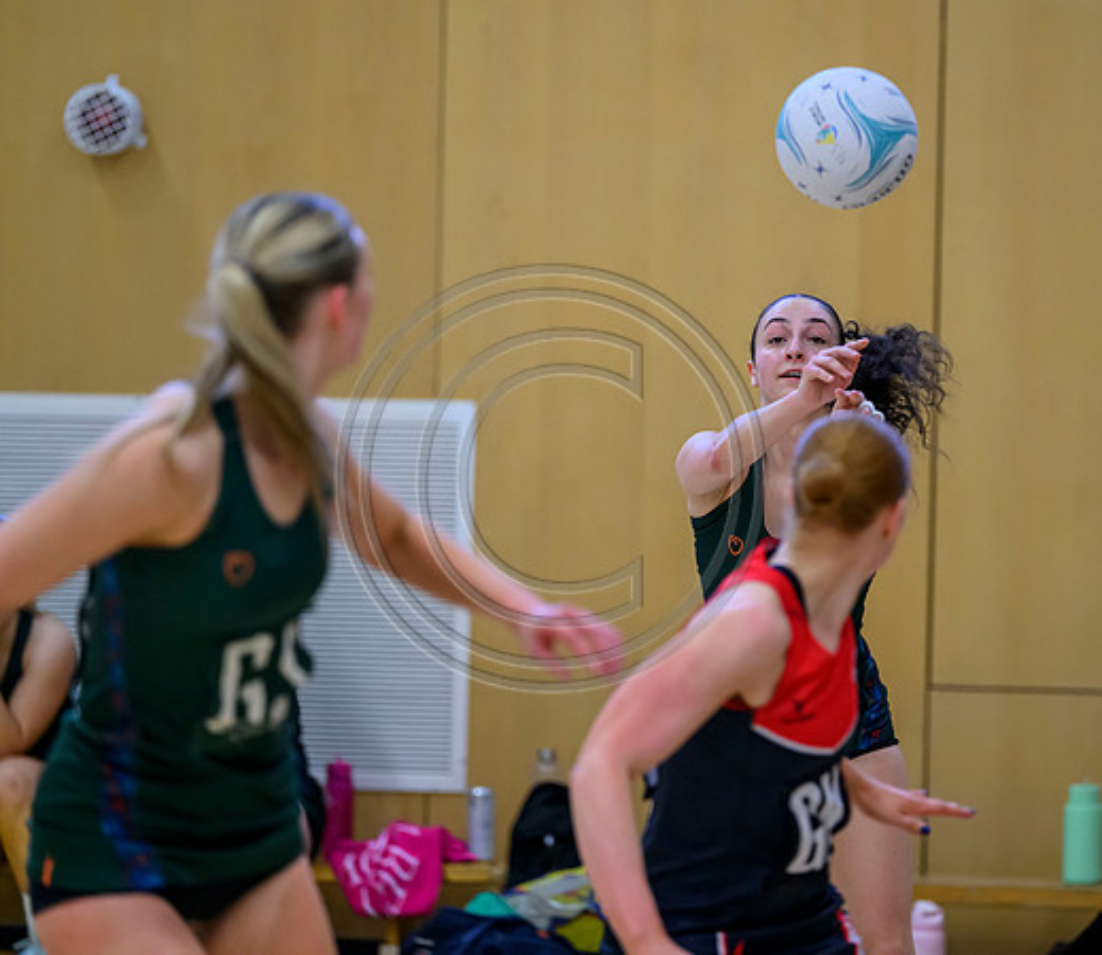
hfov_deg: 7.7
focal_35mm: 243
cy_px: 473
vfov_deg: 6.7
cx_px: 721
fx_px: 8179
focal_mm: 200
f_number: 3.2
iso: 4000
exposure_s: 1/1000
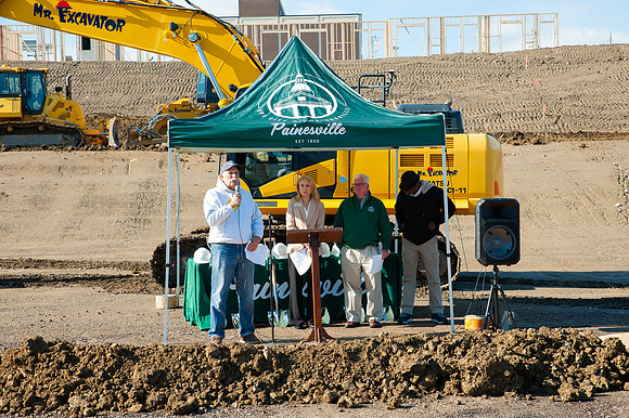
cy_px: 209
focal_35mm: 65
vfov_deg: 20.9
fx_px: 1135
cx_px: 314
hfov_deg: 31.0
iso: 400
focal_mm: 65
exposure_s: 1/200
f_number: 13
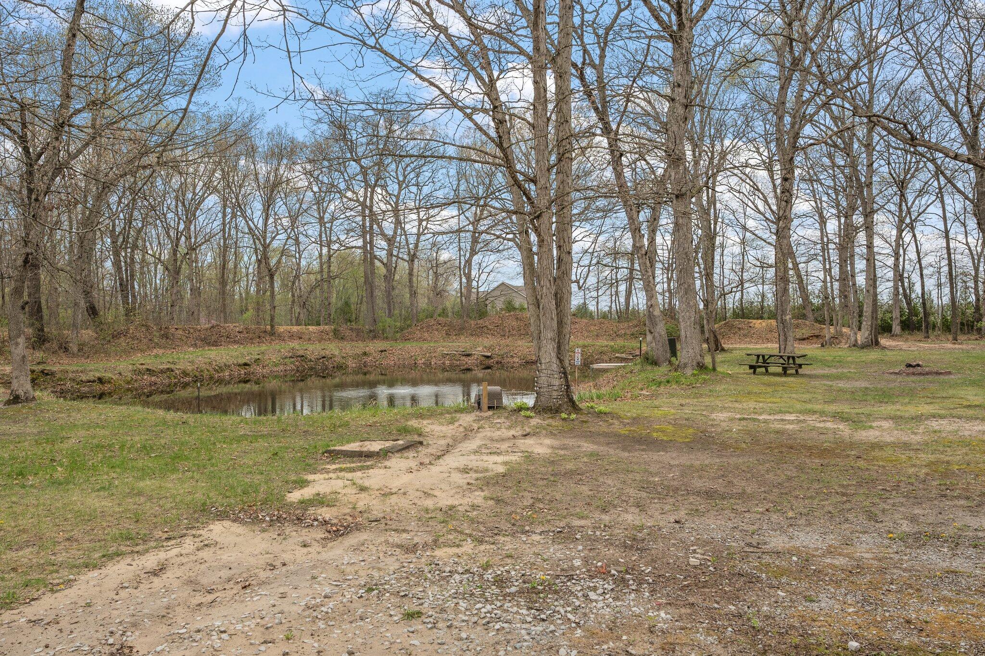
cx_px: 492
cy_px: 328
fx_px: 739
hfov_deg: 67.4
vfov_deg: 47.9
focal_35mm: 27
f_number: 9
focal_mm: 18
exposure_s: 1/80
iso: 400
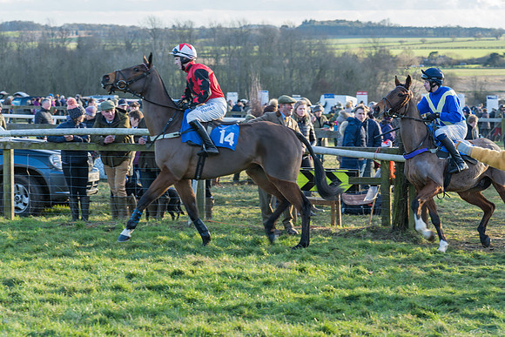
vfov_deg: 10.3
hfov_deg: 15.4
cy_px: 166
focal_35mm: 133
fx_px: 1867
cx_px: 241
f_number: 5.6
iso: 200
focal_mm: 116
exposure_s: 1/125
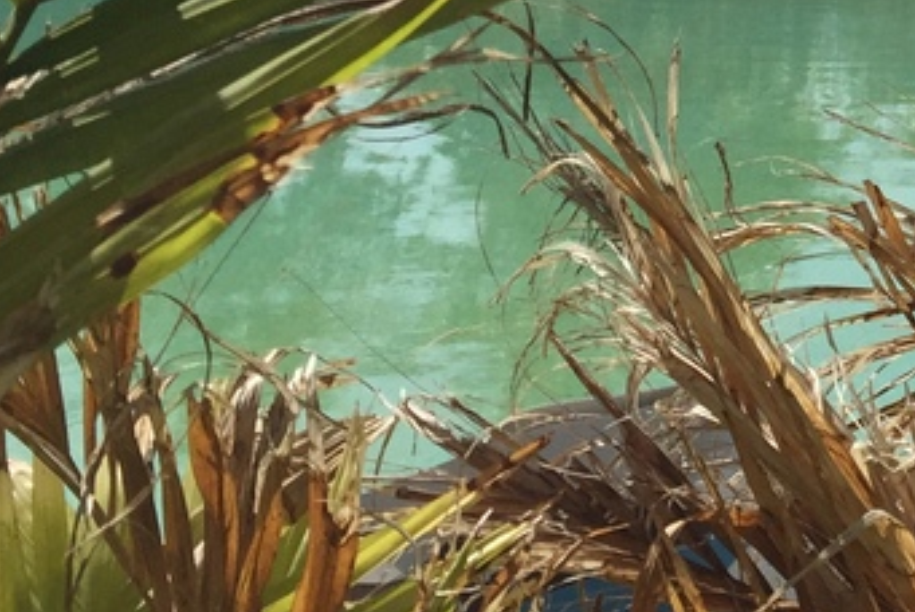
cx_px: 1331
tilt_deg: +1.4
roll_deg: -2.2
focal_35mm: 106
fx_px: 2696
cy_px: -303
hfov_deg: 17.5
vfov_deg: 12.3
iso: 32
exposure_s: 1/4405
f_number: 2.2
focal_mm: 4.15
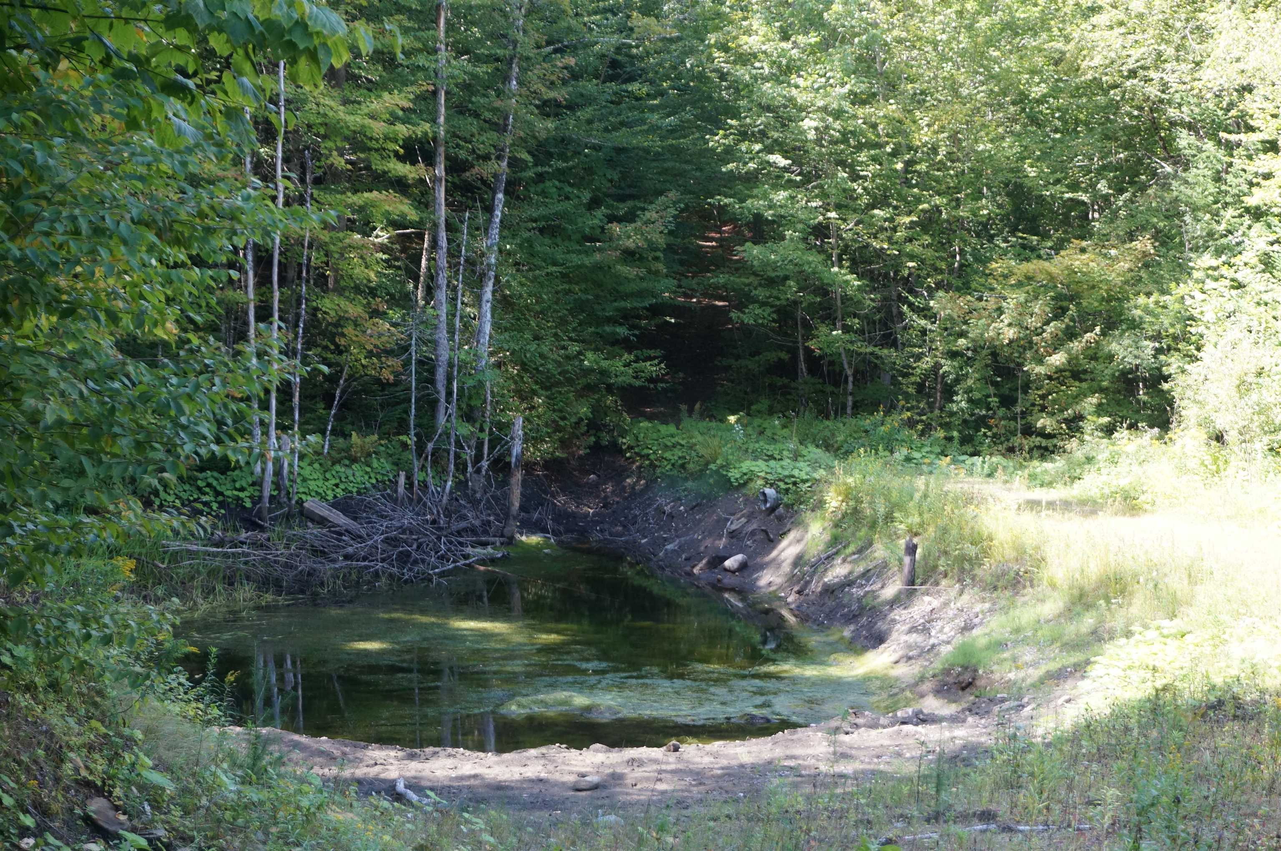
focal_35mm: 62
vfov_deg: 22.0
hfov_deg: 32.7
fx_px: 2186
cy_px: 426
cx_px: 640
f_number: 5.6
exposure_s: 1/160
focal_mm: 41
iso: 500
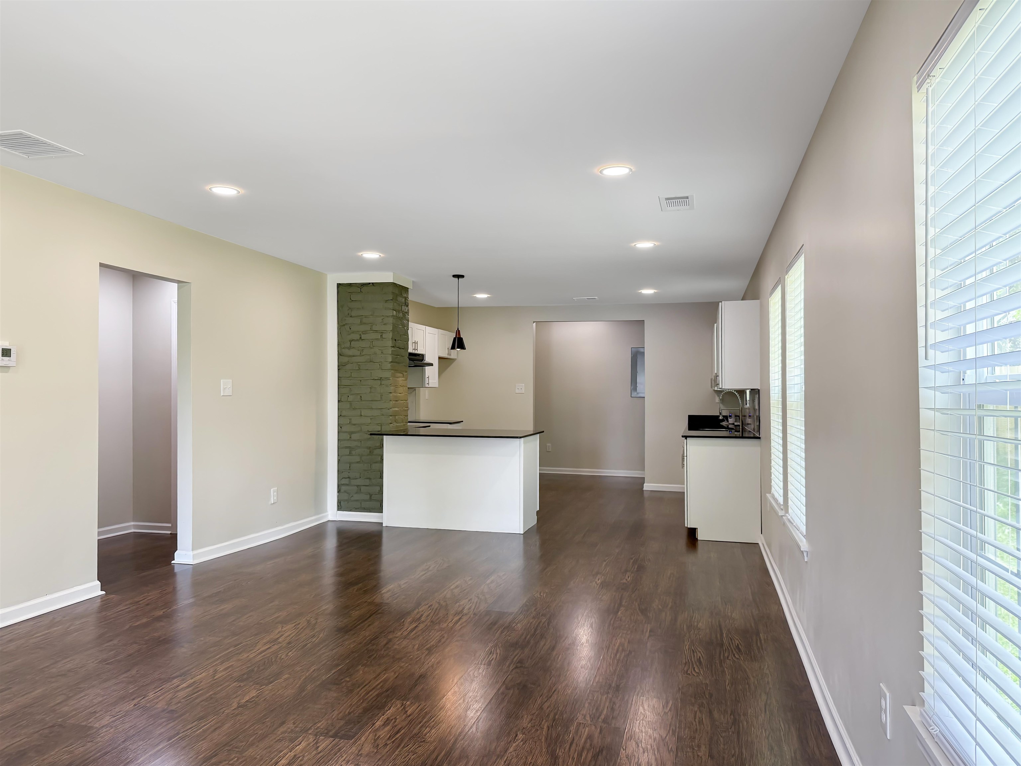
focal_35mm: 24
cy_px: 383
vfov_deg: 56.8
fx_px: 708
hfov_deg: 71.6
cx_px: 510
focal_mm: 6.76
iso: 125
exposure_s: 1/121
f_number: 1.78
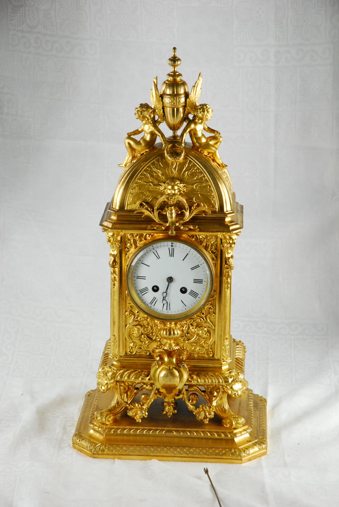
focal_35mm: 105
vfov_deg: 19.4
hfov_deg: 13.1
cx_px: 170
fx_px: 1479
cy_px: 254
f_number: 7.1
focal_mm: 70
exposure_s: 1/800
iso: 1250
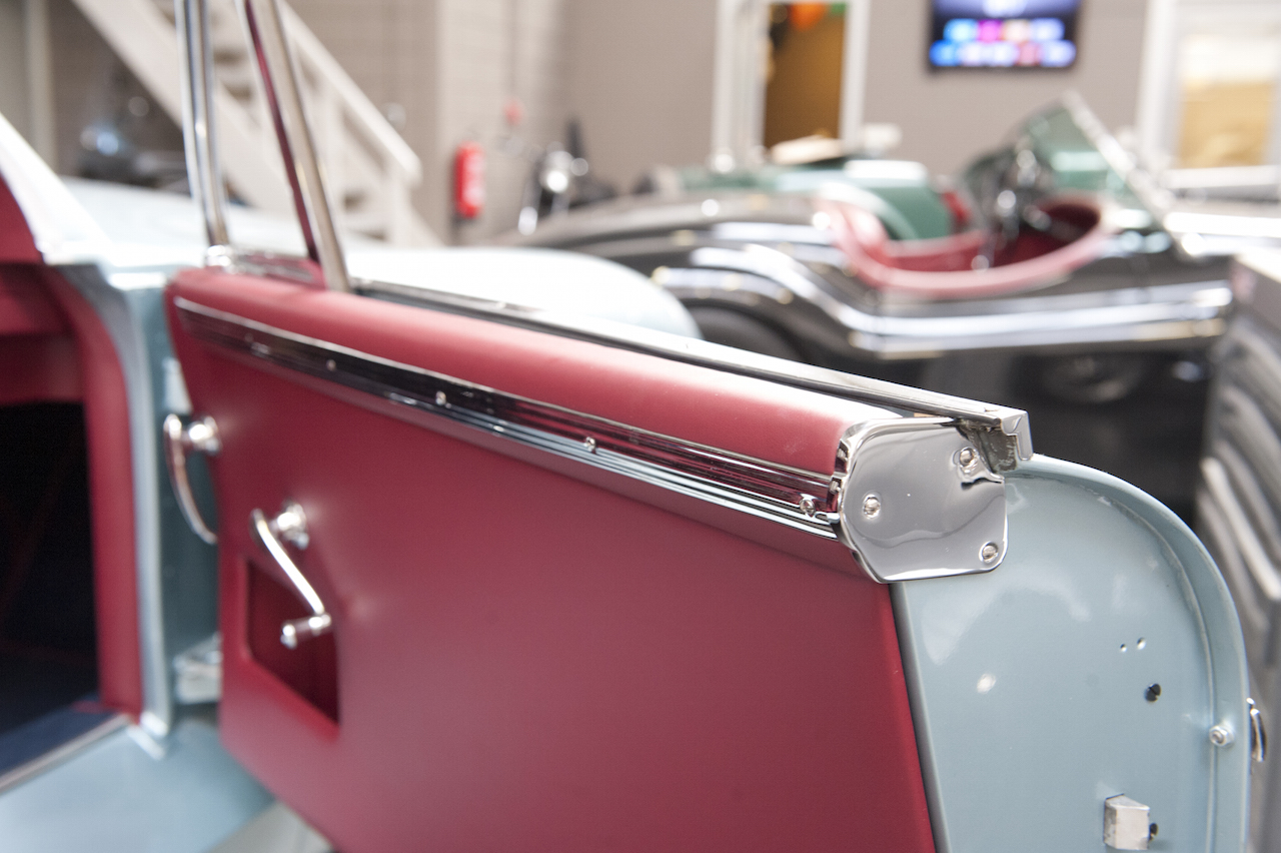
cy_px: 426
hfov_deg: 46.4
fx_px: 1494
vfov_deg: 31.9
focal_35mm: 42
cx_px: 640
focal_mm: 42
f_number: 5.6
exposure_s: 1/50
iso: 3200
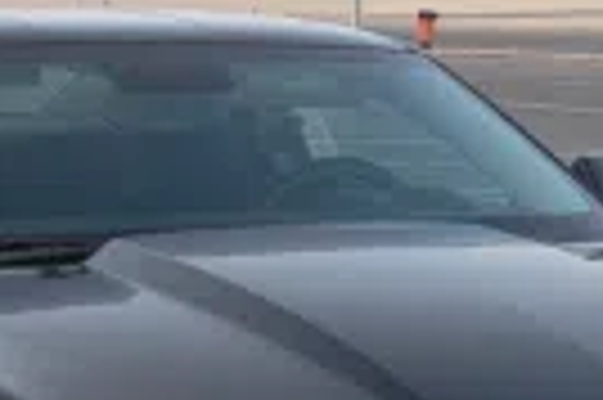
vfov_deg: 9.5
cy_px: 656
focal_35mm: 139
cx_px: 446
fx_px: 2325
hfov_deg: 14.7
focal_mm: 4.27
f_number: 1.8
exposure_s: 1/100
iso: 108
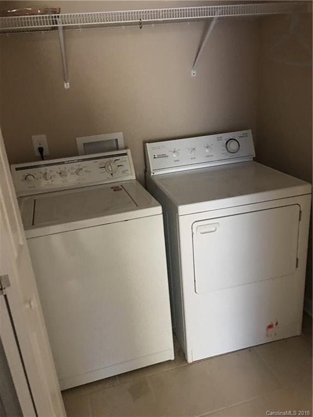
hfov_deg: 48.2
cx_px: 156
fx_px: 350
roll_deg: +3.8
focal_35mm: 29
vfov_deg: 61.7
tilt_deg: -17.4
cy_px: 208
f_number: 2.2
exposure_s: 1/4
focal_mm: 4.15
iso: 80
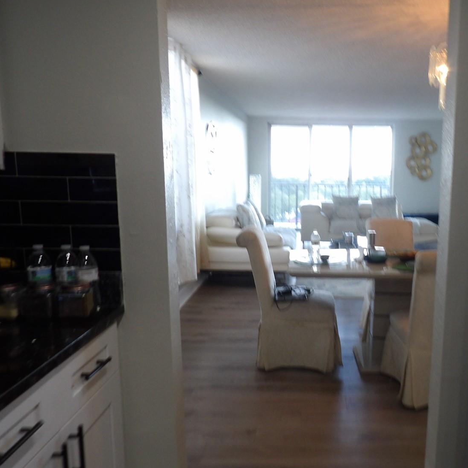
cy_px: 250
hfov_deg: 50.9
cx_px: 335
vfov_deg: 52.5
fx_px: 474
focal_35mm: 31
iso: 152
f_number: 3.2
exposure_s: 1/33
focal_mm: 4.3
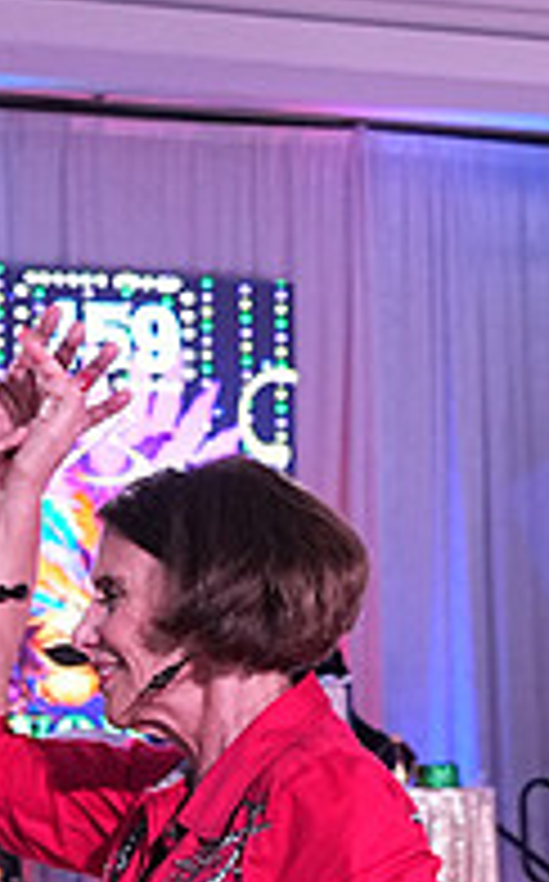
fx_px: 4130
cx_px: -160
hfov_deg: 7.5
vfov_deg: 11.7
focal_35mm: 172
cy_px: 1274
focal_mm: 38
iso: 2500
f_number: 5
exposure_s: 1/320
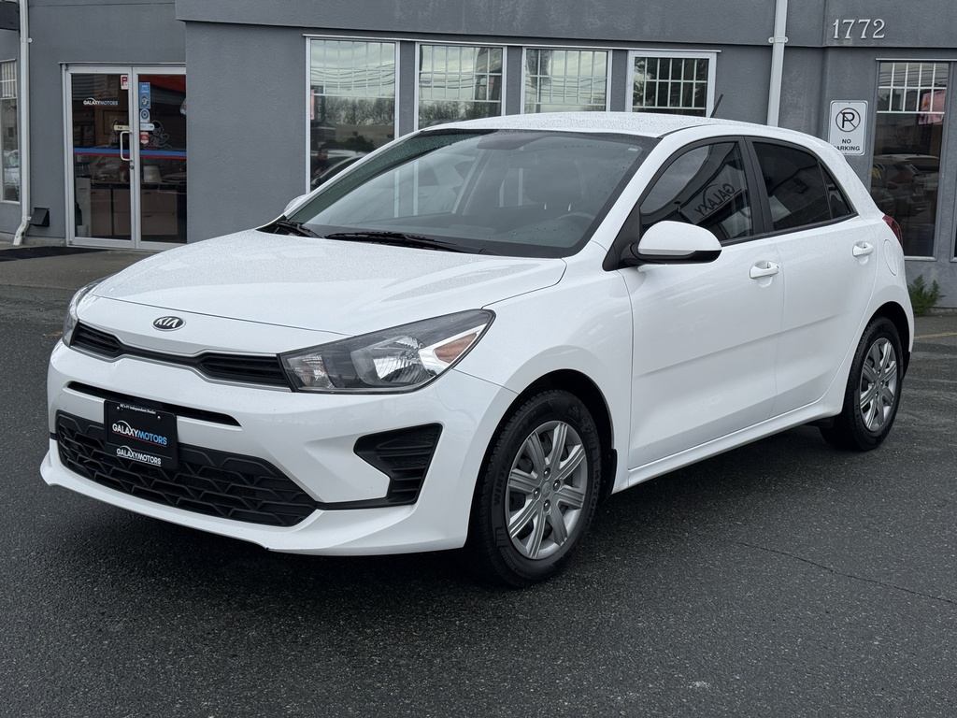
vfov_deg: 30.3
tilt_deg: -7.9
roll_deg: -1.3
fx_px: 1327
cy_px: 359
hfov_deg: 39.7
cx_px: 478
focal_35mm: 48
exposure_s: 1/1575
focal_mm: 6.76
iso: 64
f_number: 1.78
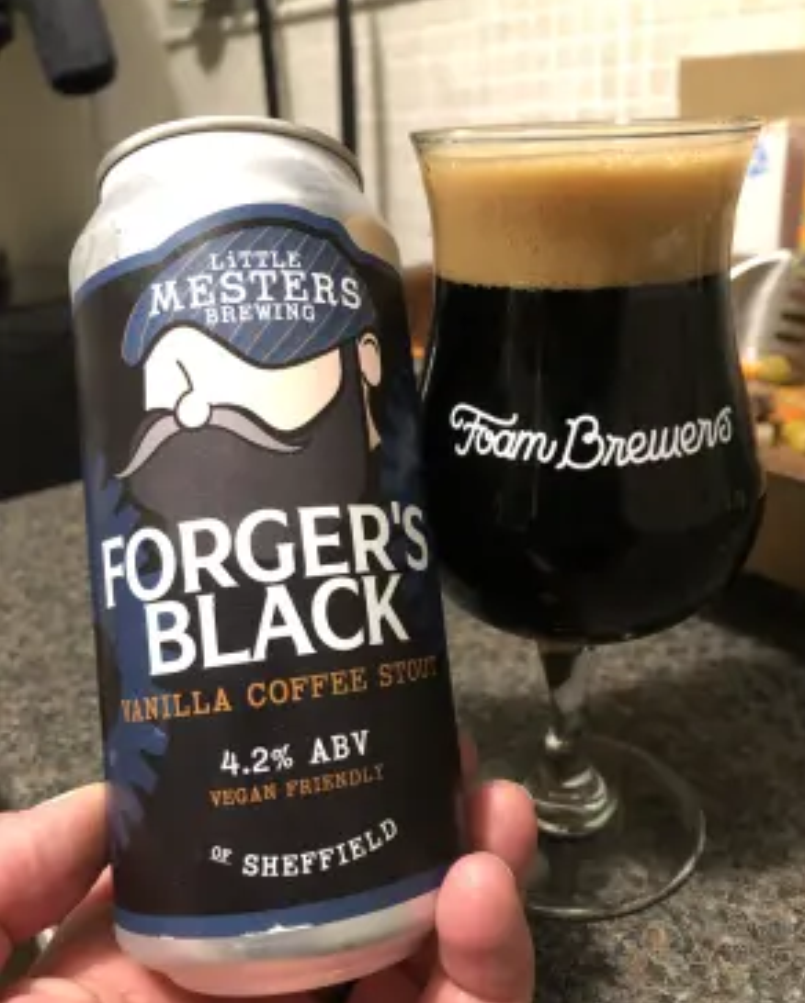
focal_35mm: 30
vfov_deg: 58.7
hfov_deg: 48.6
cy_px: 535
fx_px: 892
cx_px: 411
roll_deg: +3.1
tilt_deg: -22.6
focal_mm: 3.99
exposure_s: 1/6
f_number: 1.8
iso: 80
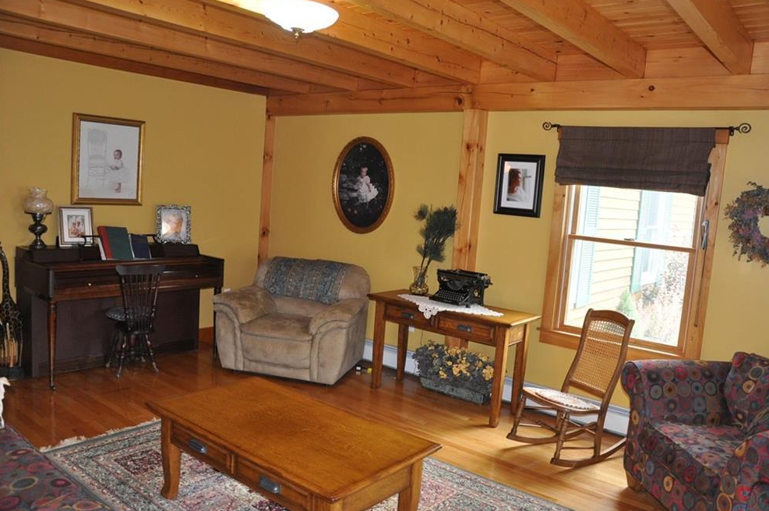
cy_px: 259
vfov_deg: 46.3
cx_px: 396
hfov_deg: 65.5
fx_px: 597
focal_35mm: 28
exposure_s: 1/60
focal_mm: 18
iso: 800
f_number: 3.5
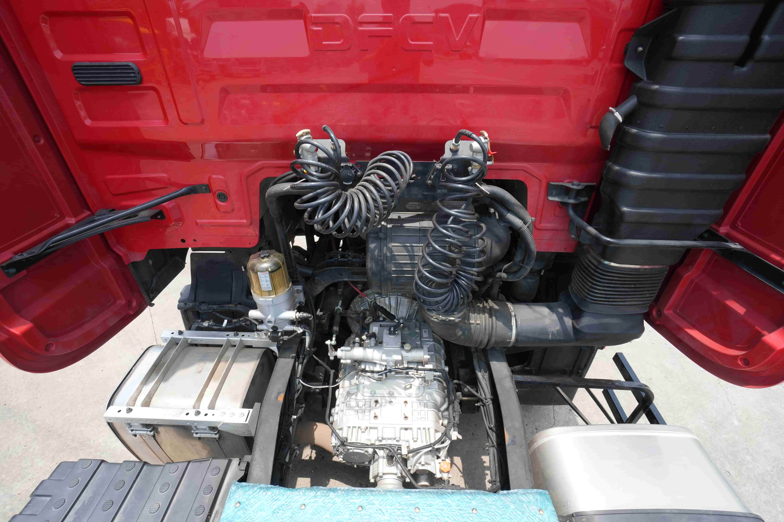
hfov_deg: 100.4
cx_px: 392
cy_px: 261
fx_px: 327
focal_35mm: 15
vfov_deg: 77.3
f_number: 10
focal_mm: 10
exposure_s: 1/100
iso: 200
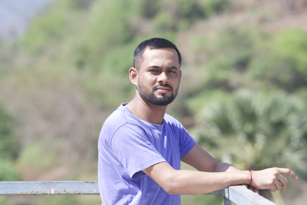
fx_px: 2814
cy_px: 102
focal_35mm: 330
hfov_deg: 6.2
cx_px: 154
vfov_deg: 4.2
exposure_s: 1/800
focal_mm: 220
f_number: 6.3
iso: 500
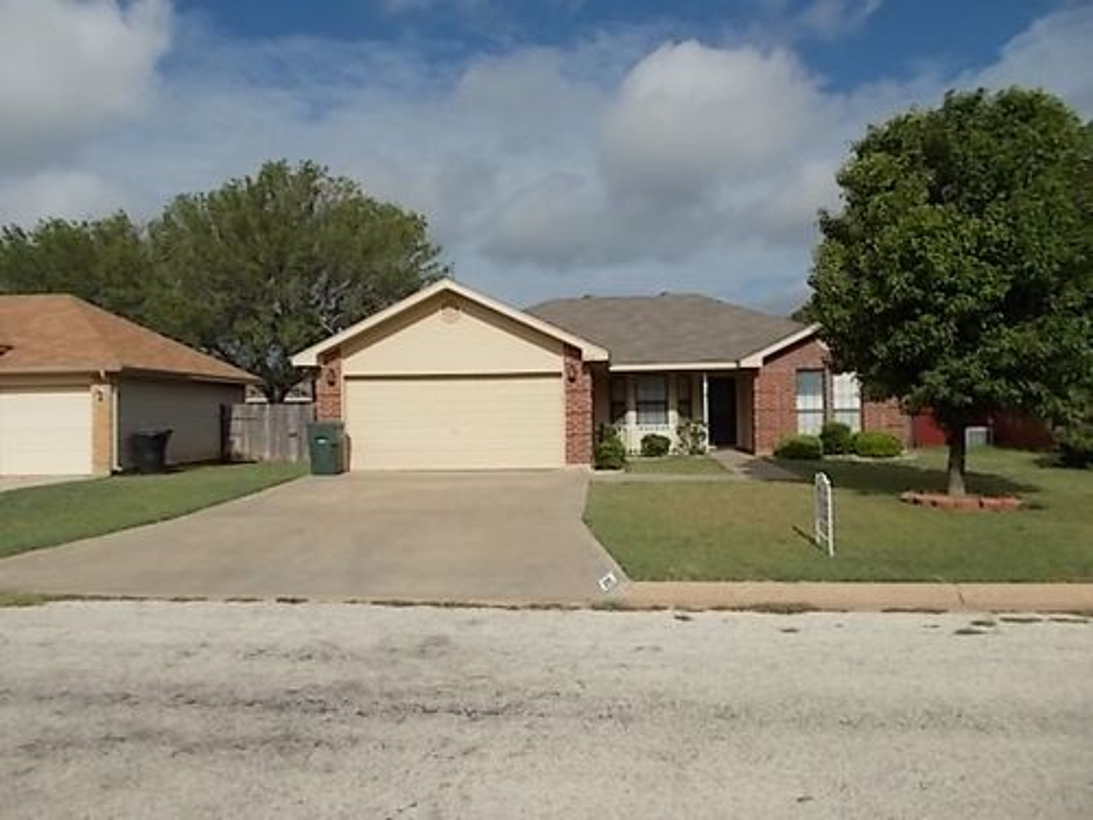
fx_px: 821
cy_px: 410
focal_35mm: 26
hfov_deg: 67.3
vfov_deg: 53.1
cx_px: 546
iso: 80
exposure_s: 1/320
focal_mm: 4.6
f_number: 8
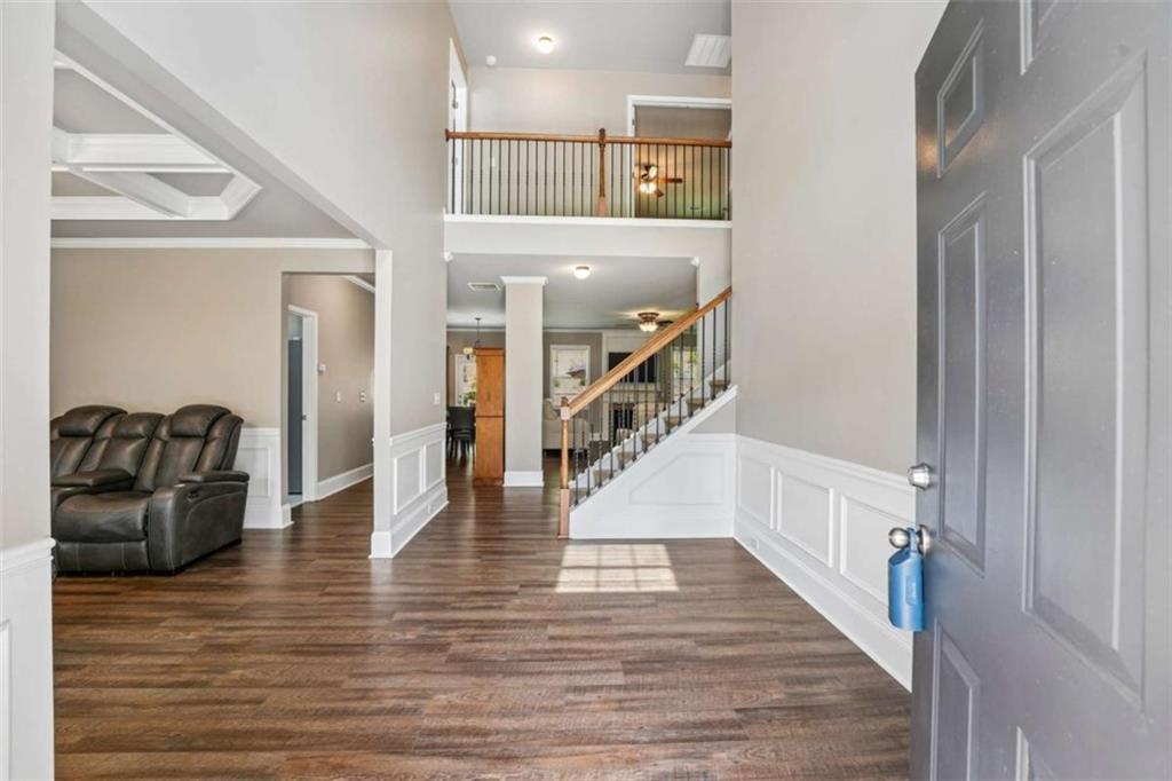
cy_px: 390
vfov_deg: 81.2
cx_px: 586
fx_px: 456
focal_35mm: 14
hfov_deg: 104.3
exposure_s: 1/13
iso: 320
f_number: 8
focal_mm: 14
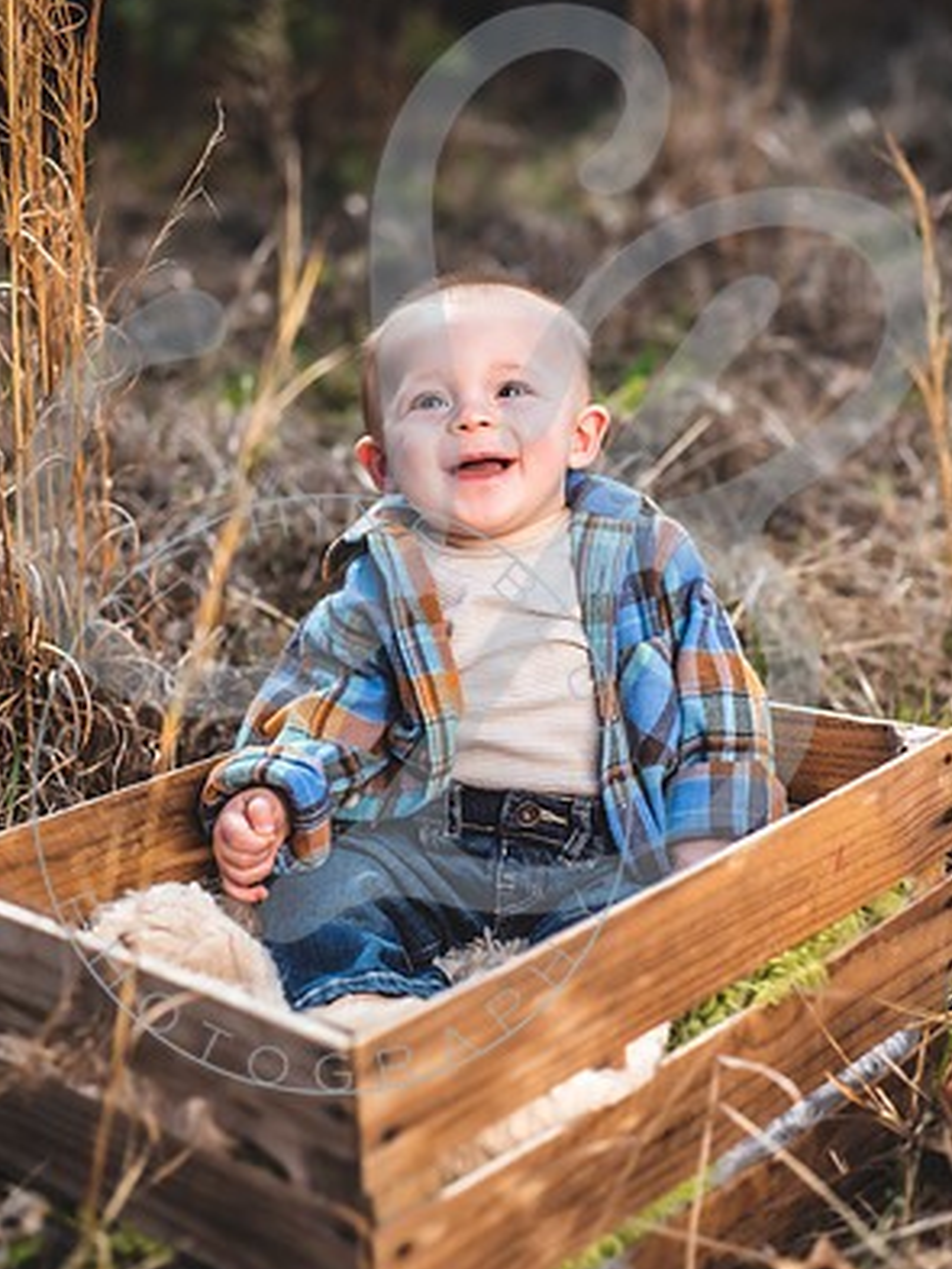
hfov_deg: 26.6
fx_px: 2016
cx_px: 478
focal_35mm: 55
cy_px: 549
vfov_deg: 34.9
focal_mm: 50
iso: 100
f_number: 2.8
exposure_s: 1/2000
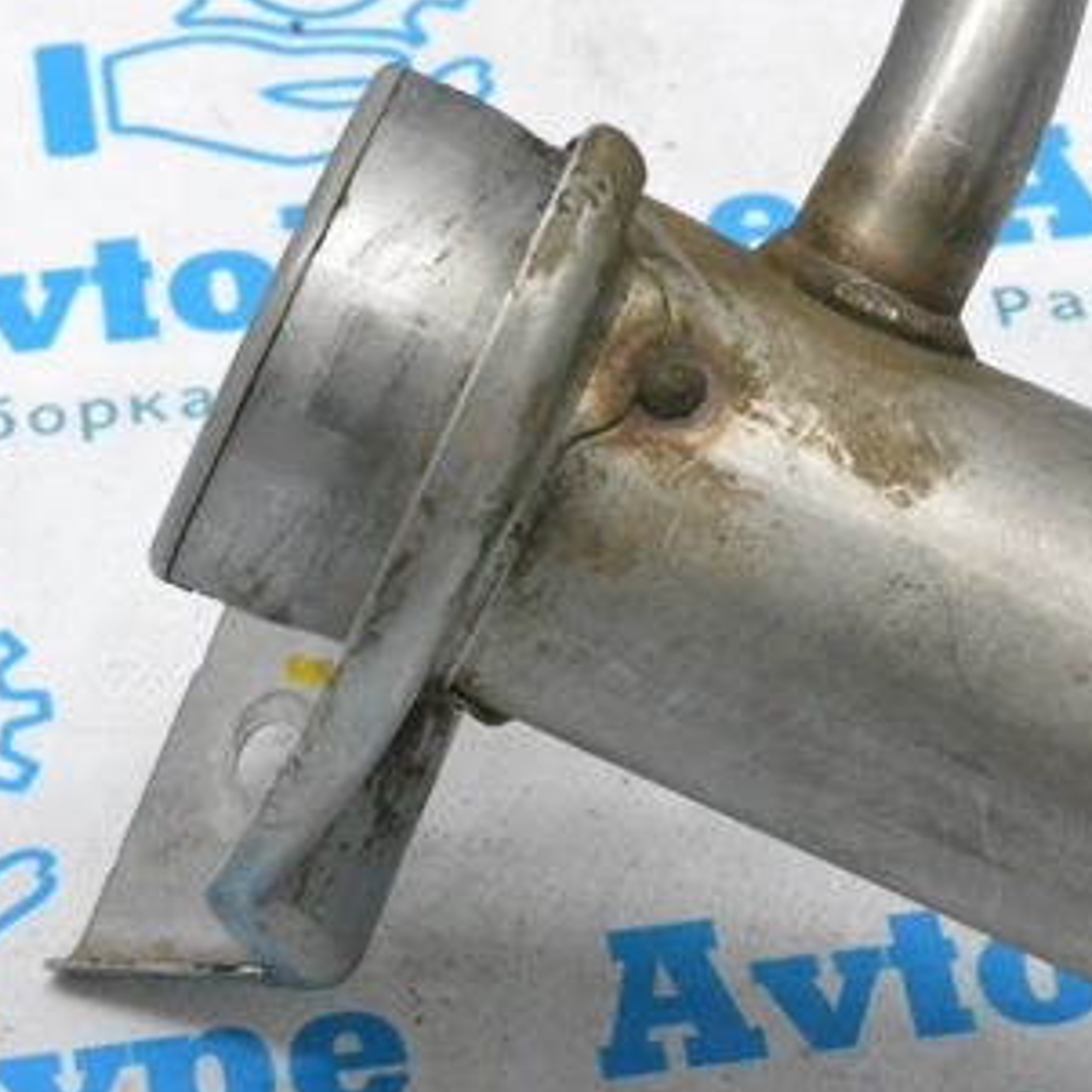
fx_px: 5314
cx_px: 711
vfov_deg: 11.7
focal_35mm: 149
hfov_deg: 11.7
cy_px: 479
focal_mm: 55
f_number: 11
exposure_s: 1/160
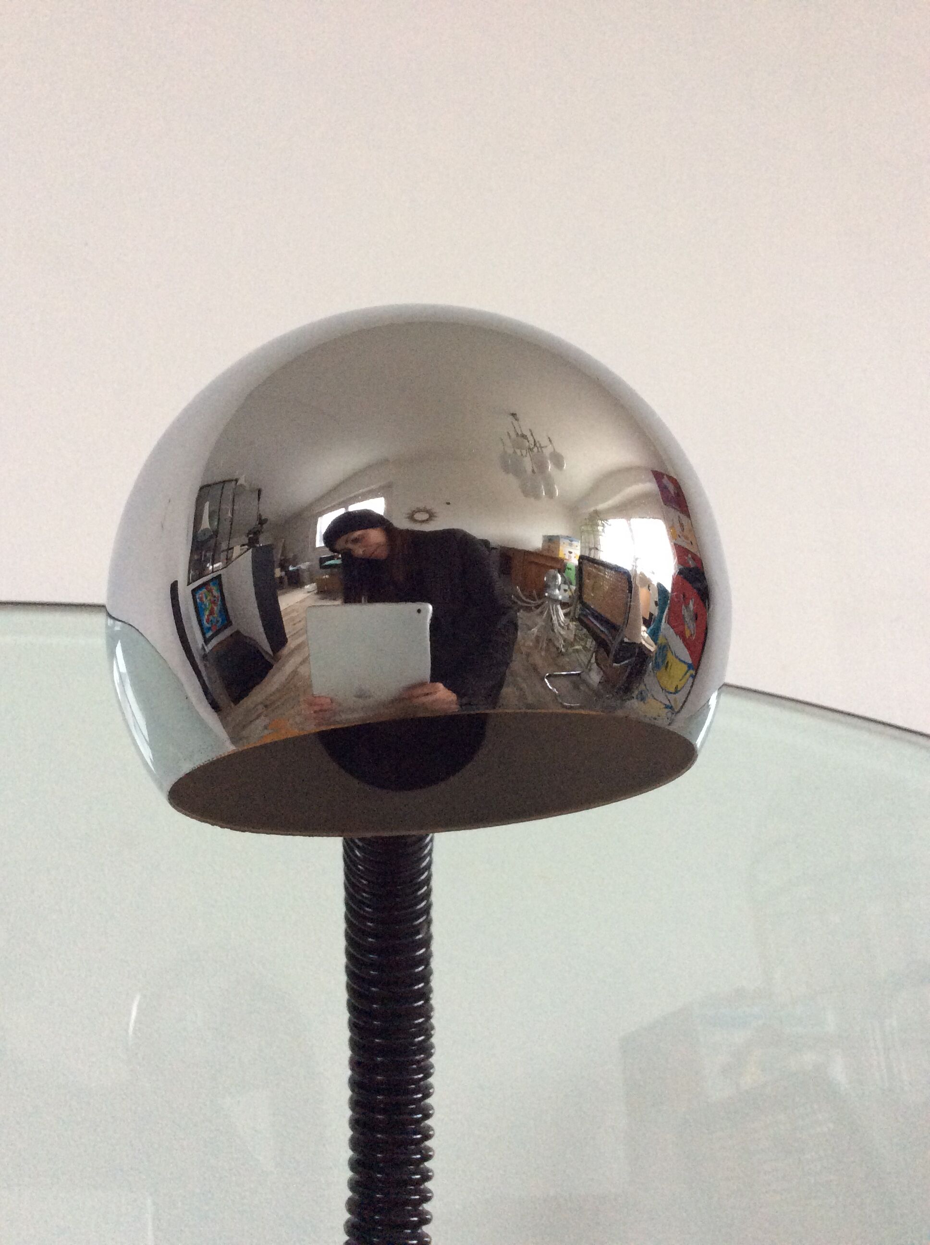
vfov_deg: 56.9
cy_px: 622
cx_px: 465
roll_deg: +1.0
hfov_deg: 44.1
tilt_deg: +22.3
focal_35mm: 32
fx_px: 1149
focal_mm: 3.3
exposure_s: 1/25
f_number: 2.4
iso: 160
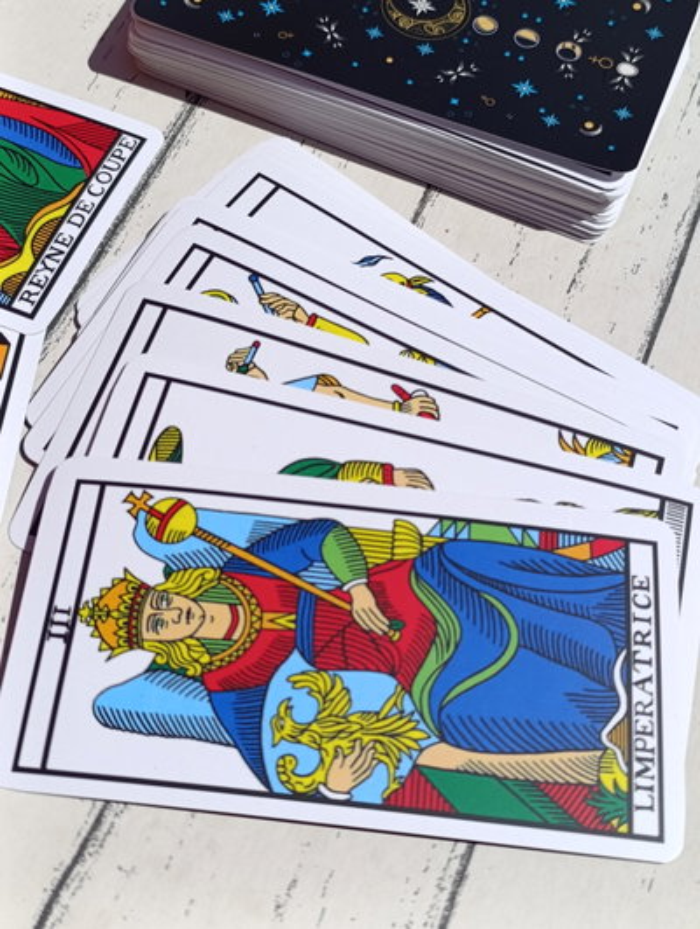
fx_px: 1237
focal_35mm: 46
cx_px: 350
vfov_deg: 41.2
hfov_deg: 31.6
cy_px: 464
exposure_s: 1/1859
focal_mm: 6.14
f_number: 1.6
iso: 50
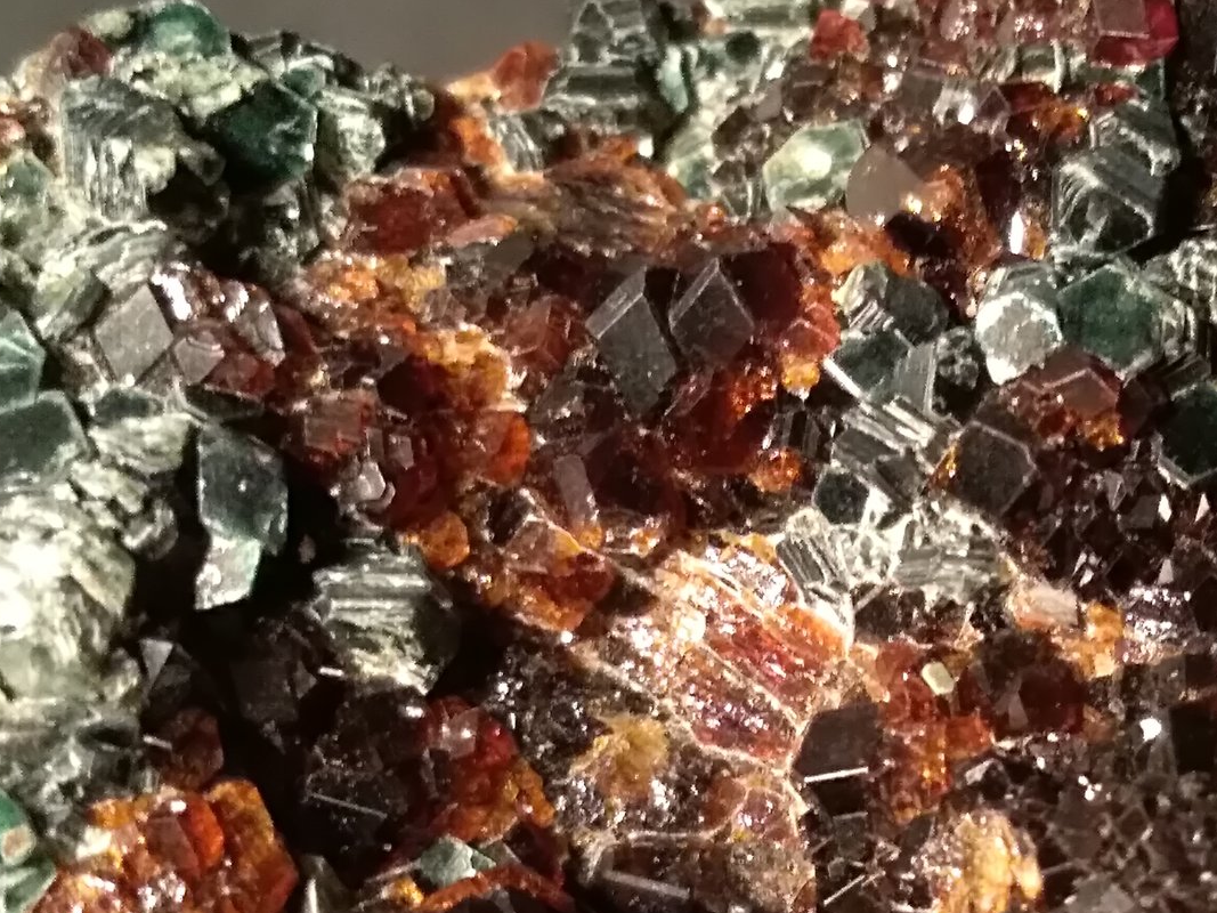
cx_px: 877
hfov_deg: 46.5
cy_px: 500
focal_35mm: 39
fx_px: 1371
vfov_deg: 36.8
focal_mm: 3.54
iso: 489
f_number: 2
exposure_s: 1/33.3
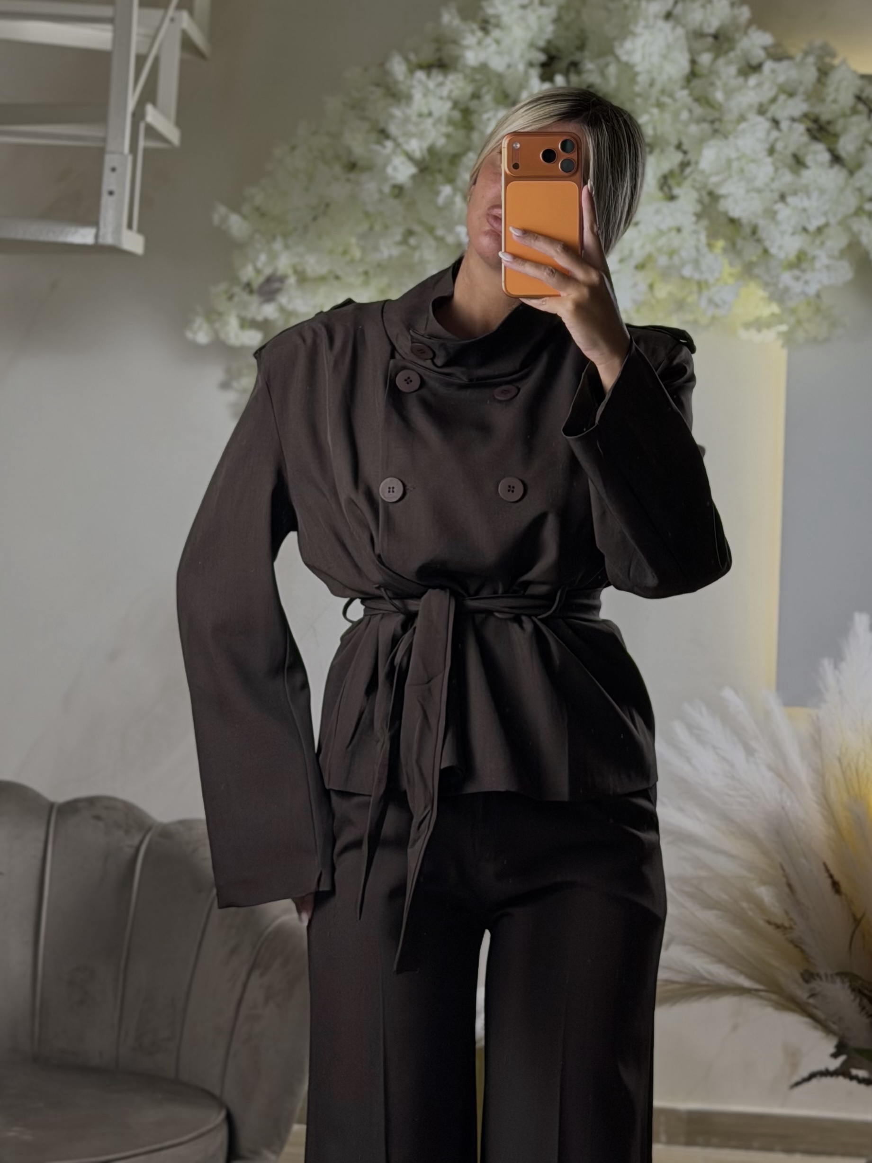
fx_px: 1612
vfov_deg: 39.7
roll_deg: -2.6
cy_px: 582
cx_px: 436
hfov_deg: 30.3
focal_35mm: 48
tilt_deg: -5.9
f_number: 1.78
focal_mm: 6.76
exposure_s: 1/100
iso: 100
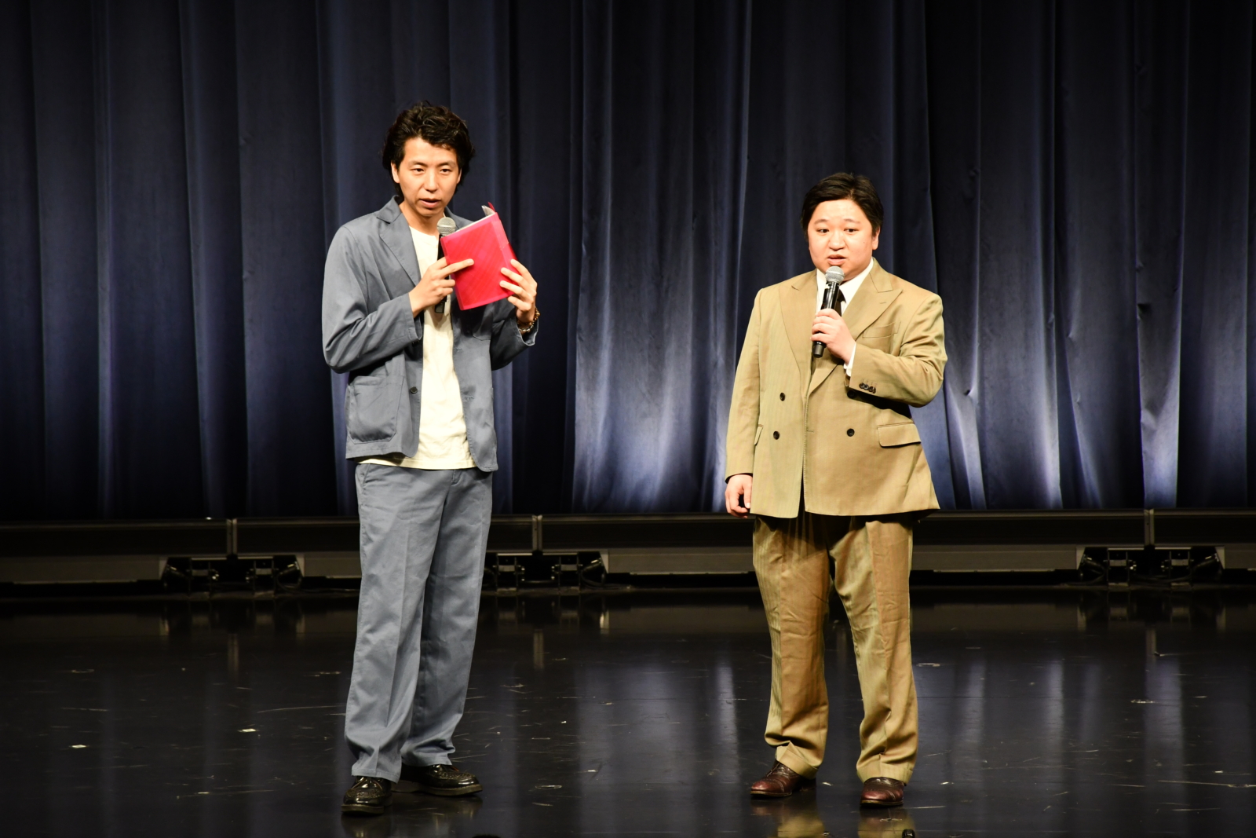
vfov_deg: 6.5
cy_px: 419
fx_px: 7327
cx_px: 628
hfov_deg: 9.8
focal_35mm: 210
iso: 1250
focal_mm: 140
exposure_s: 1/250
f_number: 5.6
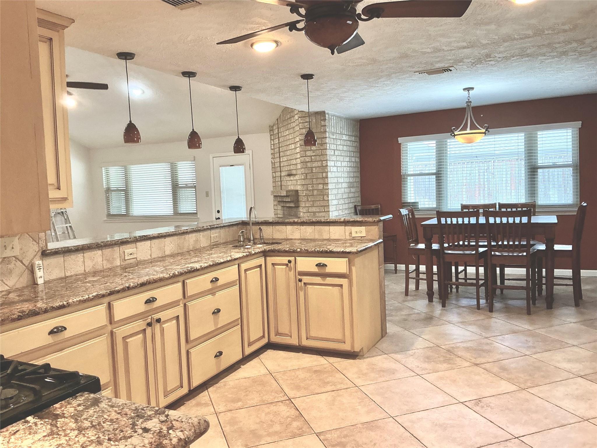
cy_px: 224
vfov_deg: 48.2
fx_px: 500
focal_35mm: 29
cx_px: 298
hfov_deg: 61.7
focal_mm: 3
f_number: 1.8
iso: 160
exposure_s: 1/60
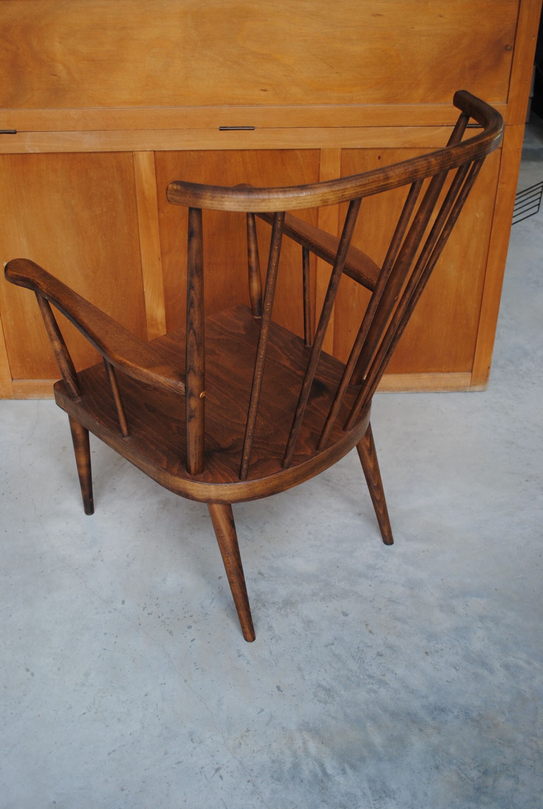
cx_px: 272
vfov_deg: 49.5
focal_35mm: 39
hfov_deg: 34.4
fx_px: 878
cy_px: 404
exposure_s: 1/80
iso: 200
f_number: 4.2
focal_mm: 26
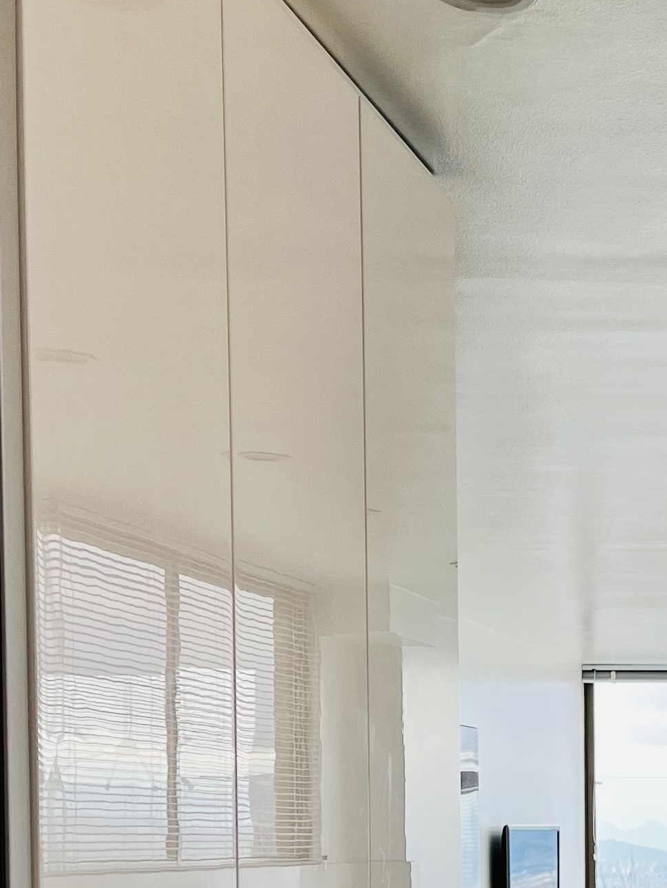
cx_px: 1001
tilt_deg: -0.7
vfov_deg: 23.2
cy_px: 883
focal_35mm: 81
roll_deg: +0.5
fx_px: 2080
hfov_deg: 16.6
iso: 40
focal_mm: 5.1
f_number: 1.6
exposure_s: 1/203
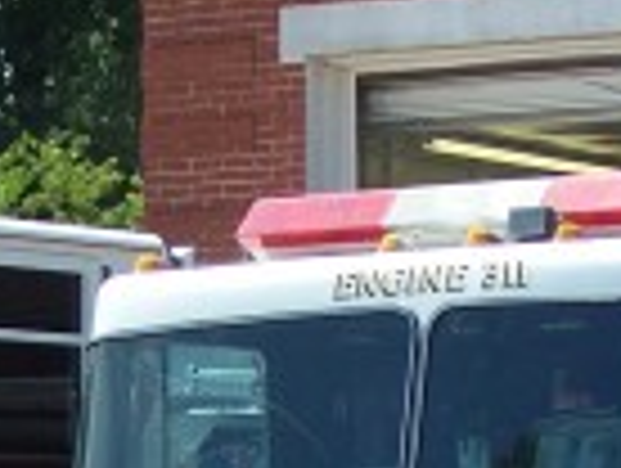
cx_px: 324
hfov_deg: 8.4
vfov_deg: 6.2
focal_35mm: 236
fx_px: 4241
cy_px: 693
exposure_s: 1/750
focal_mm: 8.5
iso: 80
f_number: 3
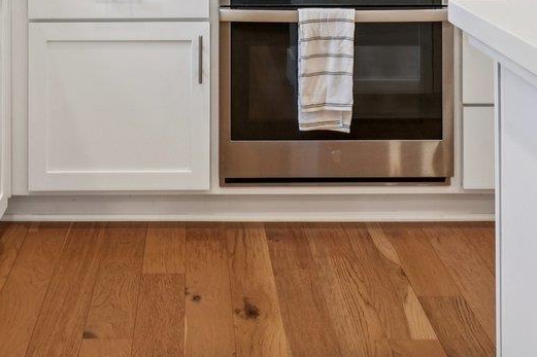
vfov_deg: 21.5
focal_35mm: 55
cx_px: 209
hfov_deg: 36.1
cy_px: -141
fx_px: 820
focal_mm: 14
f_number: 8
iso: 640
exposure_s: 1/40
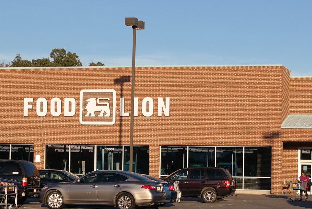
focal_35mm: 122
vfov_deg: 11.2
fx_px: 1058
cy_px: 139
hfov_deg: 16.8
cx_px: 148
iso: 100
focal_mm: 30
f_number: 6.3
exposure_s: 1/250
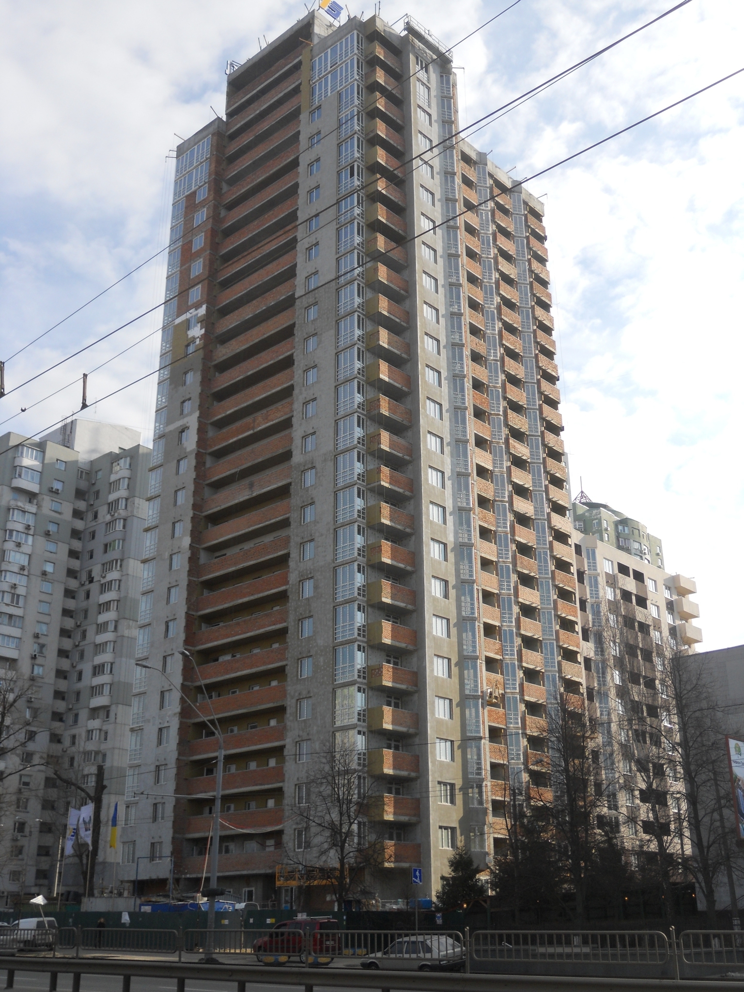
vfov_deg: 51.4
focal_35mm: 36
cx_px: 372
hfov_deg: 39.7
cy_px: 496
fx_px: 1032
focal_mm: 6.4
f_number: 3
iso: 80
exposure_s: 1/800
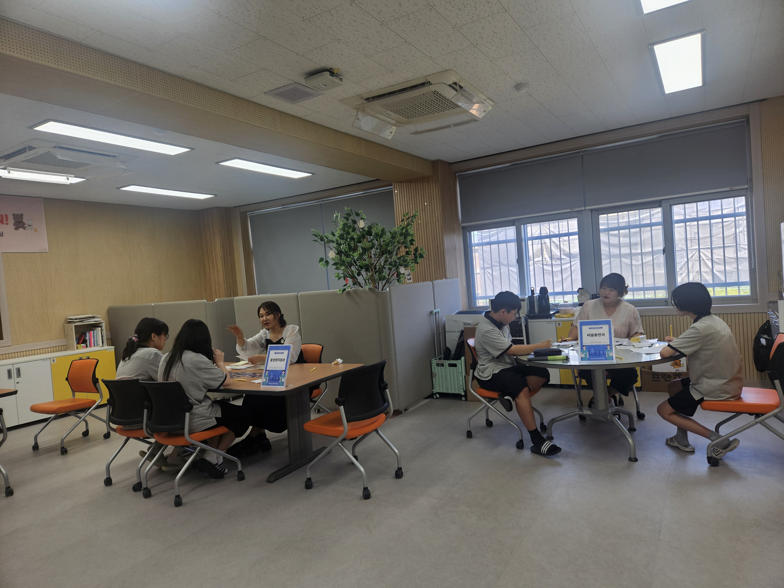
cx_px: 392
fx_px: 521
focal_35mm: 23
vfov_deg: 58.9
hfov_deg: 73.9
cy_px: 294
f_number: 1.8
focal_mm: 5.4
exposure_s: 1/120
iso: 50
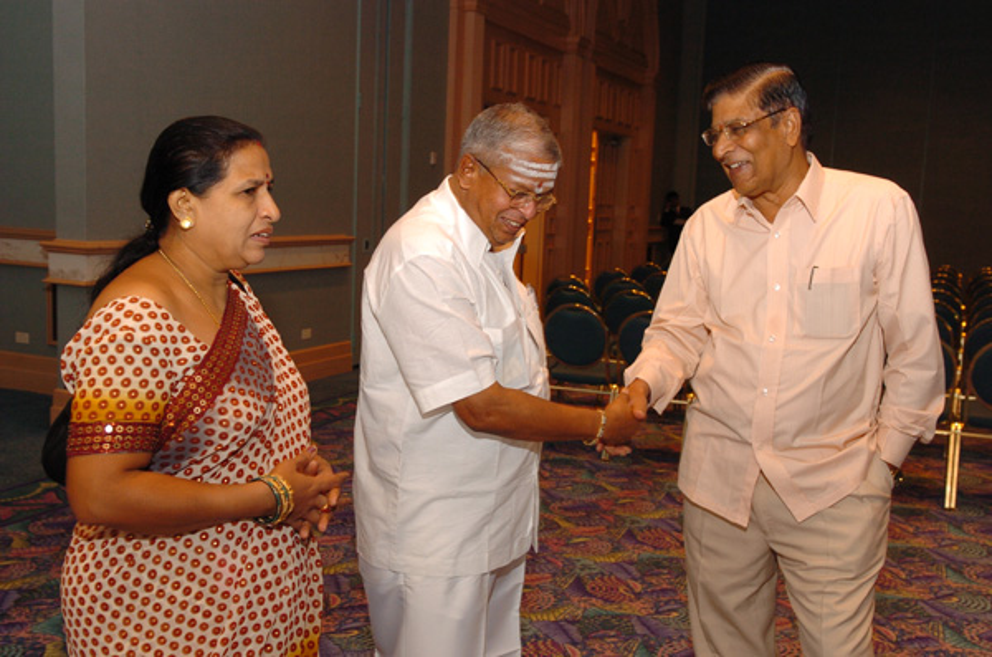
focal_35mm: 36
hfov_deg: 53.2
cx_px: 496
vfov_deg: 36.7
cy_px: 328
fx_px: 990
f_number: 5
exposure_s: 1/15
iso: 400
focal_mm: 24
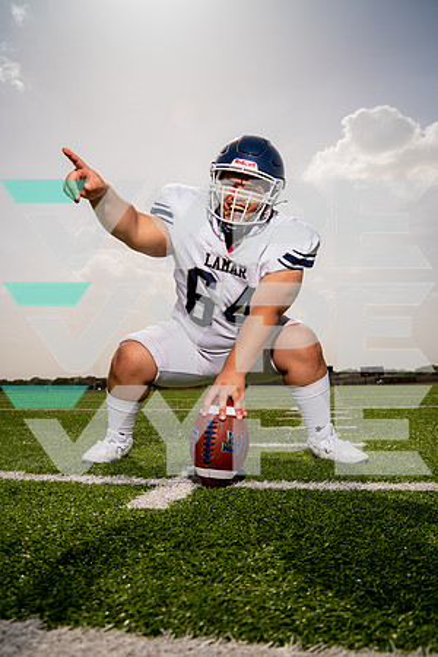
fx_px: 493
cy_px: 328
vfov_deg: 67.4
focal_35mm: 27
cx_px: 219
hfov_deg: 47.9
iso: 100
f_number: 4.5
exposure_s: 1/800
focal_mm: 27
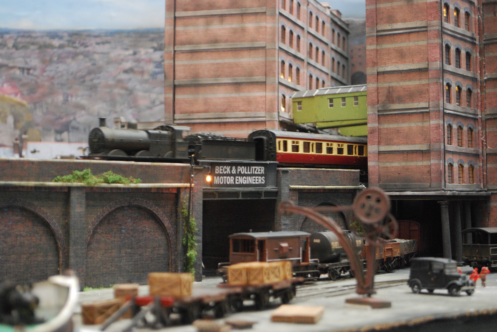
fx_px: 1078
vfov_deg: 17.5
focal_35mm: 78
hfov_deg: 26.0
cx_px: 248
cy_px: 166
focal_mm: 52
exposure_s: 1/60
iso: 1600
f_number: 5.6
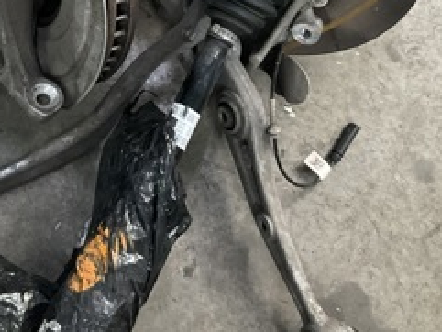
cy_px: -42
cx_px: 77
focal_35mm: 77
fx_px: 984
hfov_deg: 24.8
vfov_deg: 18.4
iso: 250
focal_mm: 3
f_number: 1.8
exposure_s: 1/33
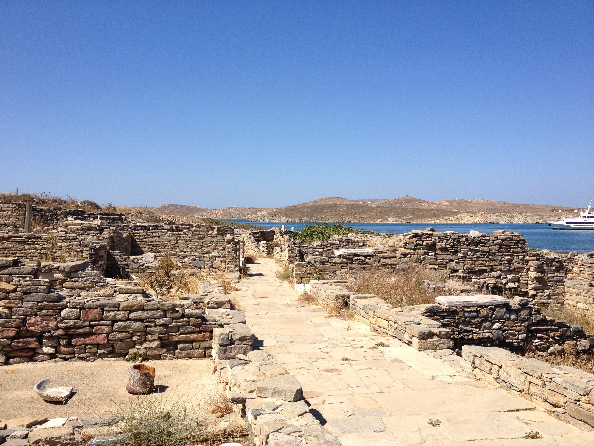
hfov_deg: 52.6
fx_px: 601
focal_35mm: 35
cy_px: 223
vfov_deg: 40.7
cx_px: 297
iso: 50
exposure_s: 1/2045
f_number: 2.4
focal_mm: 4.28
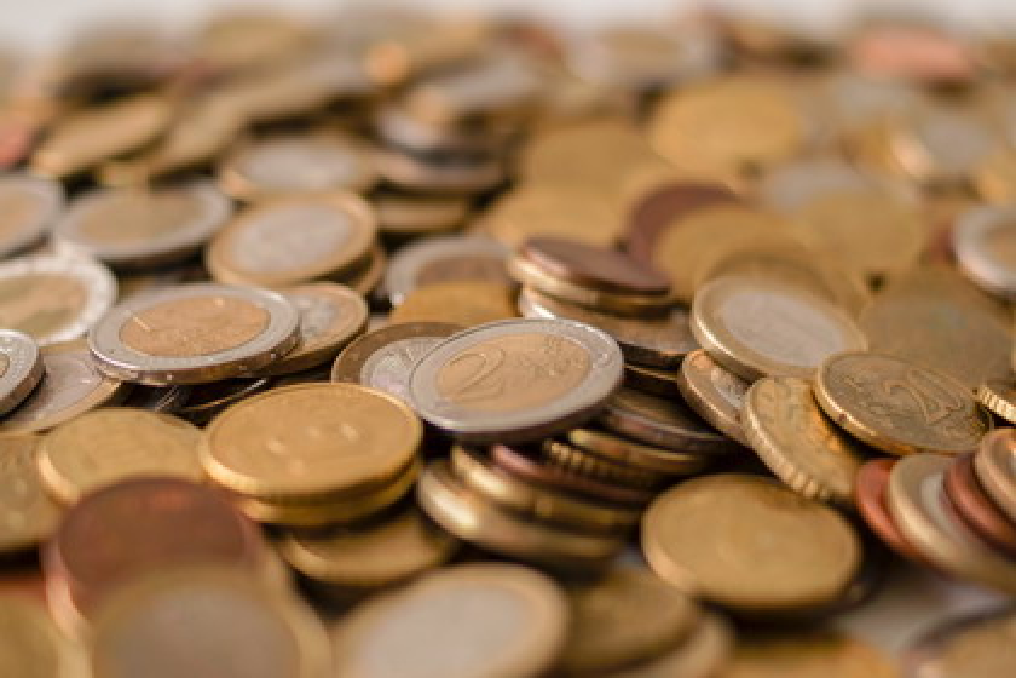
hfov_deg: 37.9
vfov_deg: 25.8
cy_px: 339
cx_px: 508
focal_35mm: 52
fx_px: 1482
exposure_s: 1/320
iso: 100
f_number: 2.2
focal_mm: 35
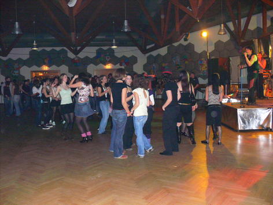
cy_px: 102
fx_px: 276
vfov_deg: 40.7
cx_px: 136
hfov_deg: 52.6
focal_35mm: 35
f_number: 2.8
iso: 400
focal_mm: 7.4
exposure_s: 1/30
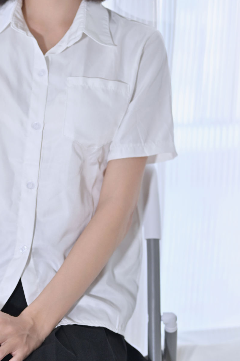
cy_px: 133
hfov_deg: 12.0
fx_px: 1131
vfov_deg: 18.1
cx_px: 34
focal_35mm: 113
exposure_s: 1/100
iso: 720
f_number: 1.8
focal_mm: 50
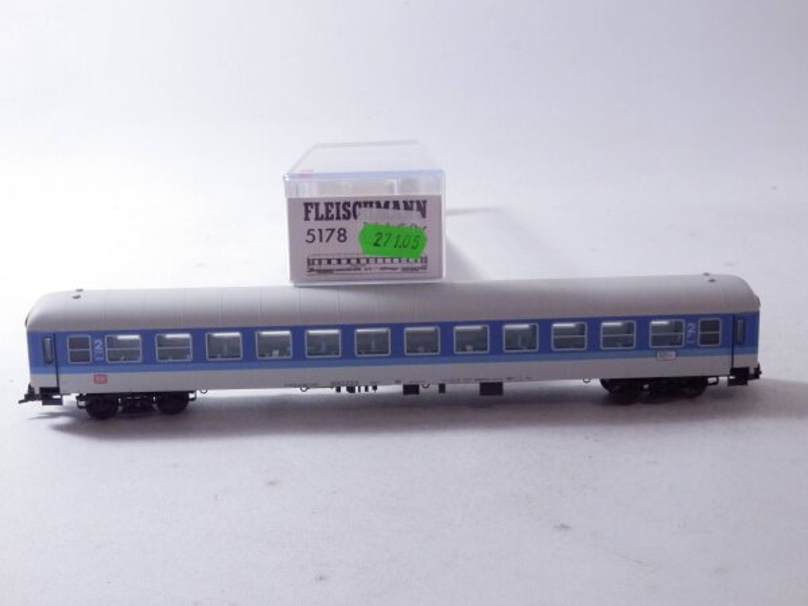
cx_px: 404
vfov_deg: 22.3
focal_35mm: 66
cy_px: 303
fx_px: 1541
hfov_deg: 29.4
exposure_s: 1/160
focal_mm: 11.9
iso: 640
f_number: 4.4
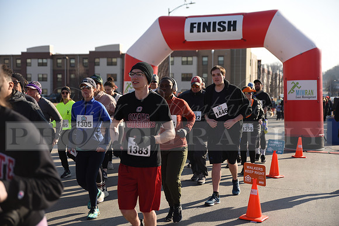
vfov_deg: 26.0
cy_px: 113
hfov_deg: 38.2
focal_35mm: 52
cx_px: 170
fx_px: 490
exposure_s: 1/1250
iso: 100
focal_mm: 52
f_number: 2.8
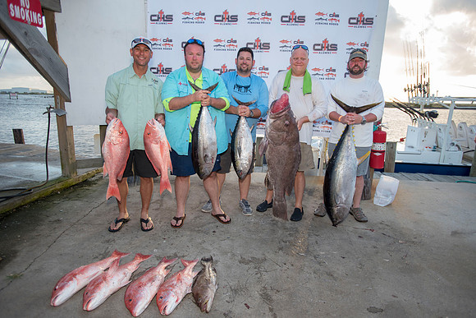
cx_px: 238
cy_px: 159
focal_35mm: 22
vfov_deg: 57.3
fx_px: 291
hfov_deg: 78.6
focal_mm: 22
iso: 250
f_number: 2.8
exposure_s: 1/320
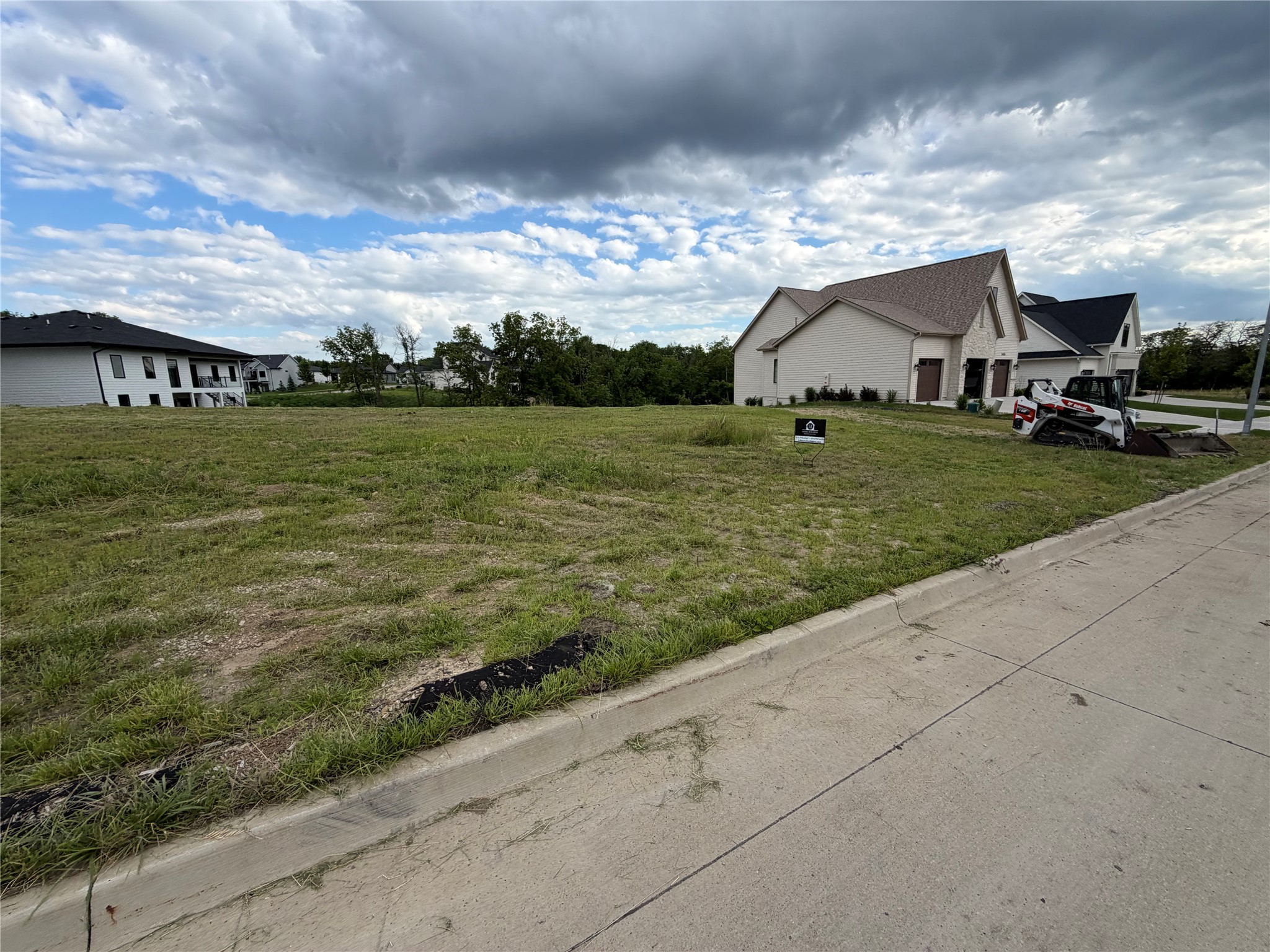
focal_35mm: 14
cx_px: 635
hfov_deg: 102.1
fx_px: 514
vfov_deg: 85.7
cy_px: 476
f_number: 2.2
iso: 40
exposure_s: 1/770
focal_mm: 2.22
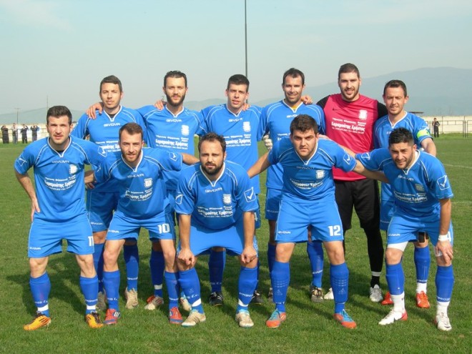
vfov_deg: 24.0
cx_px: 236
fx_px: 832
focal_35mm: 61
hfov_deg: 31.7
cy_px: 177
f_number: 5.9
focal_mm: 12.7
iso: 50
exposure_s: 1/204
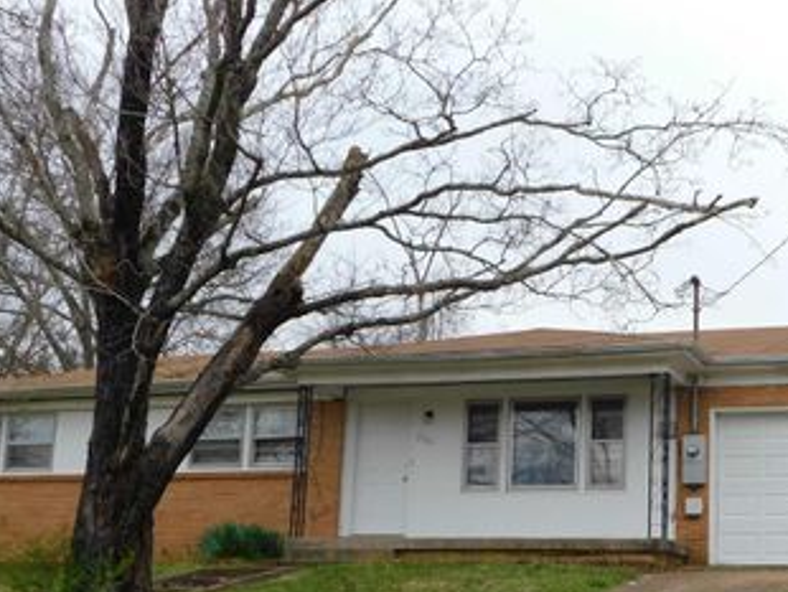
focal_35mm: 58
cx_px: 547
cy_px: 390
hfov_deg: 32.8
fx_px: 1321
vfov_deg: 25.1
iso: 125
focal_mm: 6.3
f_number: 3.5
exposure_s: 1/125
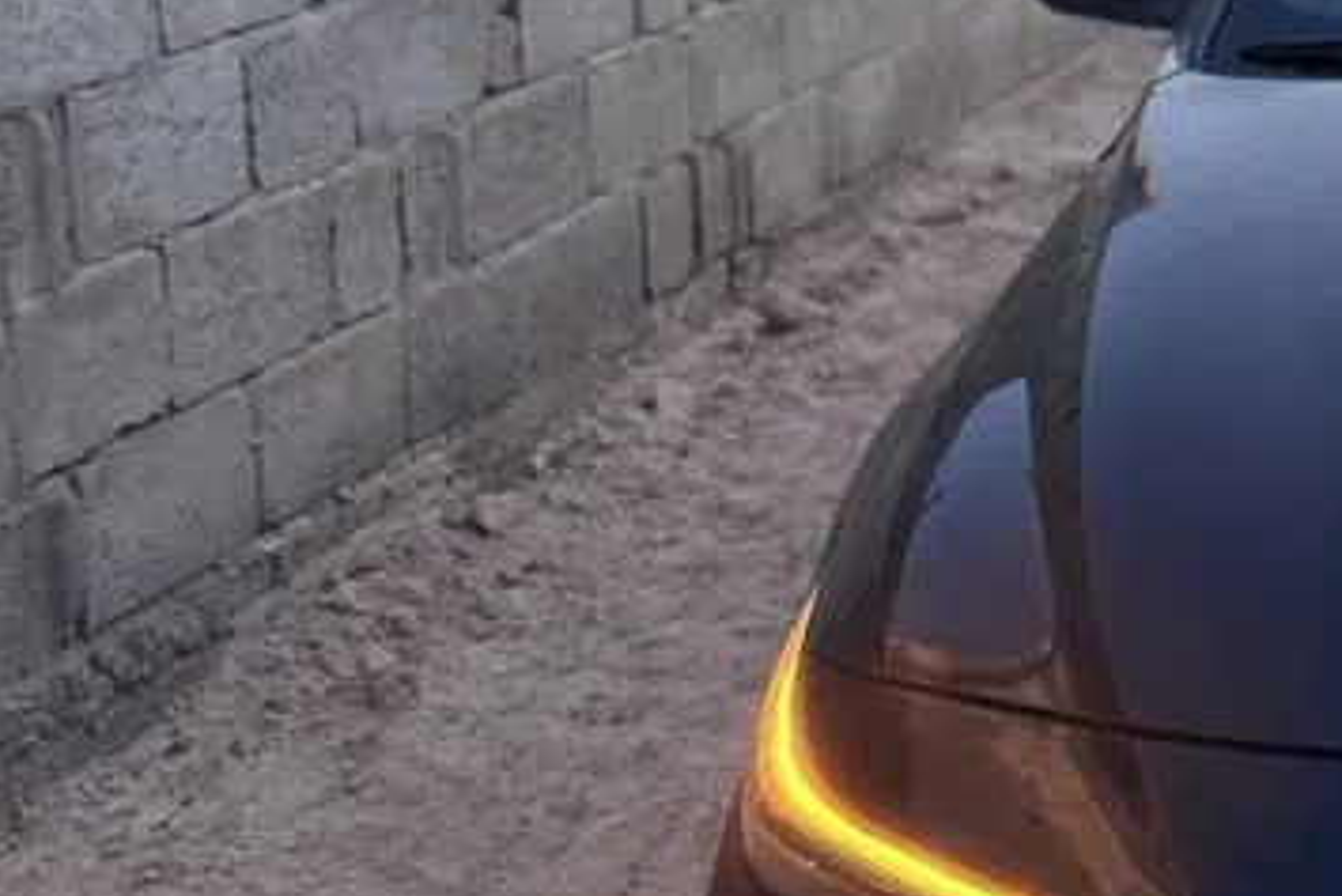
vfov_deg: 13.8
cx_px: 1928
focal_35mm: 96
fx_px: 3580
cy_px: -248
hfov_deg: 19.0
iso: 80
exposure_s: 1/1285
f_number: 1.78
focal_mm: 6.76
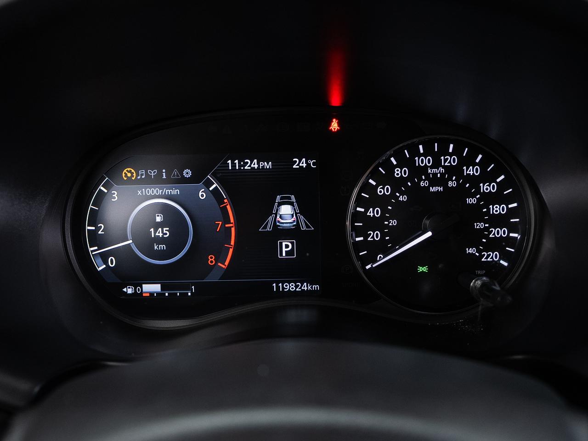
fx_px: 536
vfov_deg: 44.7
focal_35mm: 32
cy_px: 241
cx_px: 287
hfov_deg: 57.5
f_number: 3.5
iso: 800
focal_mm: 24
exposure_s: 1/40
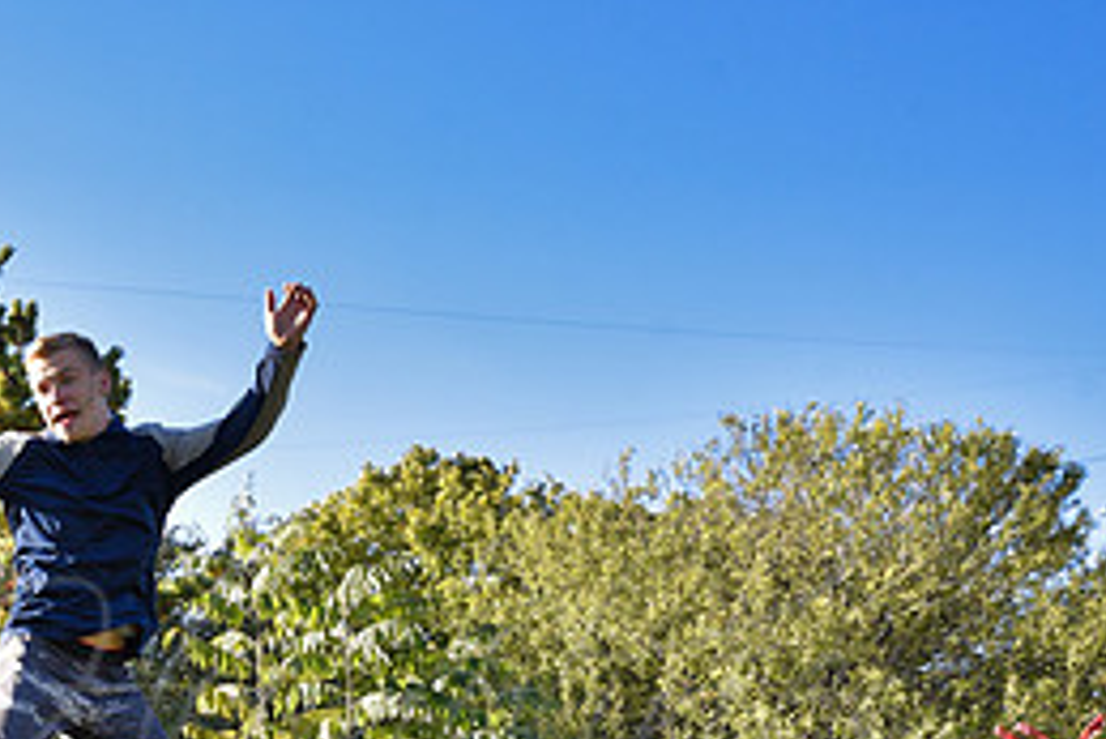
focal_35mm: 65
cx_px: 145
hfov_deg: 29.8
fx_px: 1998
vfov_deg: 20.3
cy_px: 750
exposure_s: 1/200
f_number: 7.1
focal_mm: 29
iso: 200
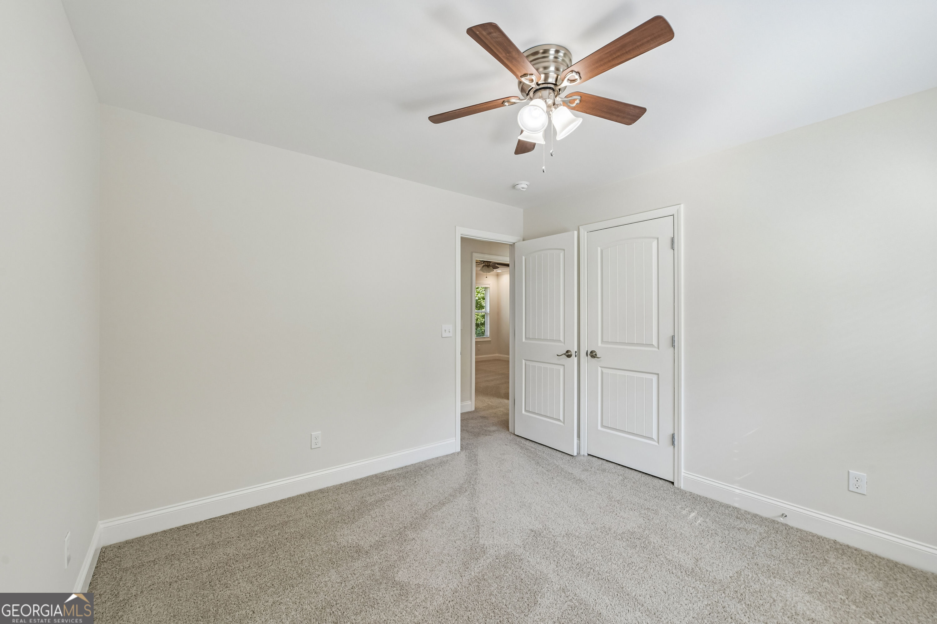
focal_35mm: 14
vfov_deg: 81.2
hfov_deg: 104.3
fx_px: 364
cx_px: 468
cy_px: 312
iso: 200
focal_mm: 14
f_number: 8
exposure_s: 1/20
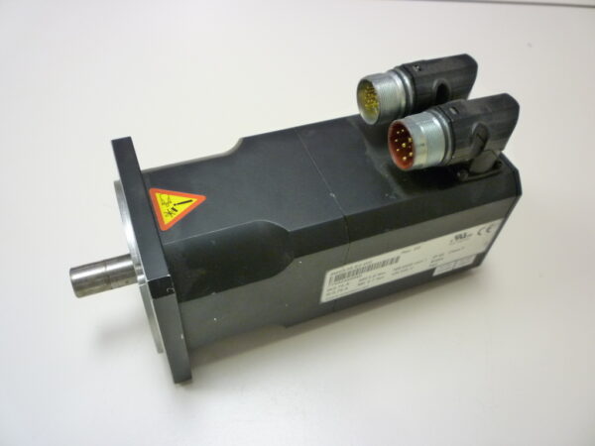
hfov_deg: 61.7
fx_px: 498
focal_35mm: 29
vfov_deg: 48.2
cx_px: 298
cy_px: 223
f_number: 3.3
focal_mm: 5.2
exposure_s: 1/15
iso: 400
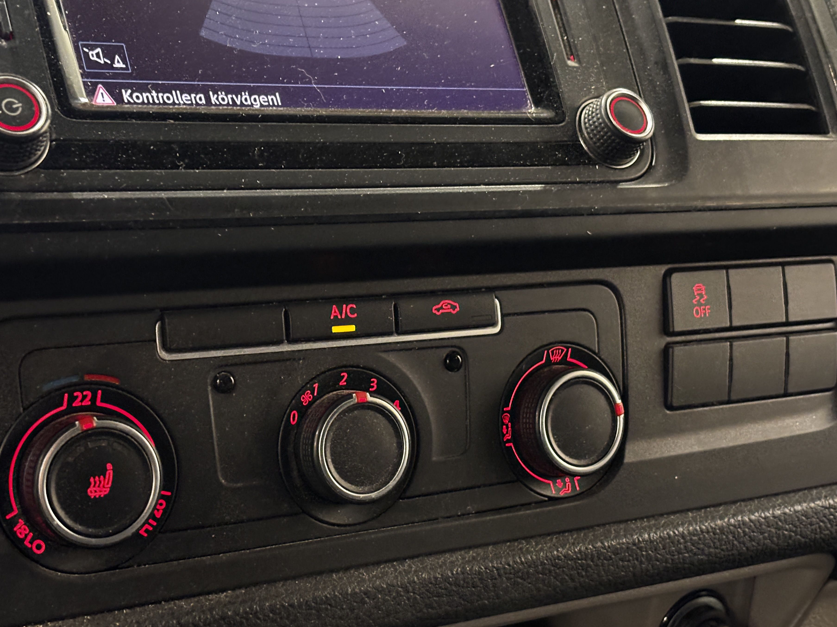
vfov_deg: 25.2
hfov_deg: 33.2
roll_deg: -6.3
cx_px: 389
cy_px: 348
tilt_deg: -17.5
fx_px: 1402
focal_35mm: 58
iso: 500
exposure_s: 1/20
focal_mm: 5.96
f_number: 1.6
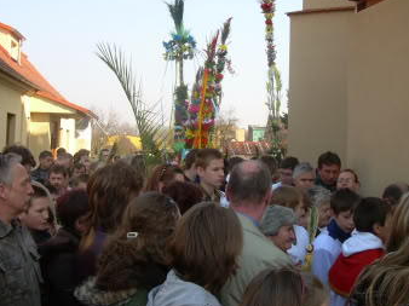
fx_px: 531
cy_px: 146
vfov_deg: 32.1
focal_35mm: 45
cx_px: 214
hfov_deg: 42.1
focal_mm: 6.3
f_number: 4.6
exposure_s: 1/162
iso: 50
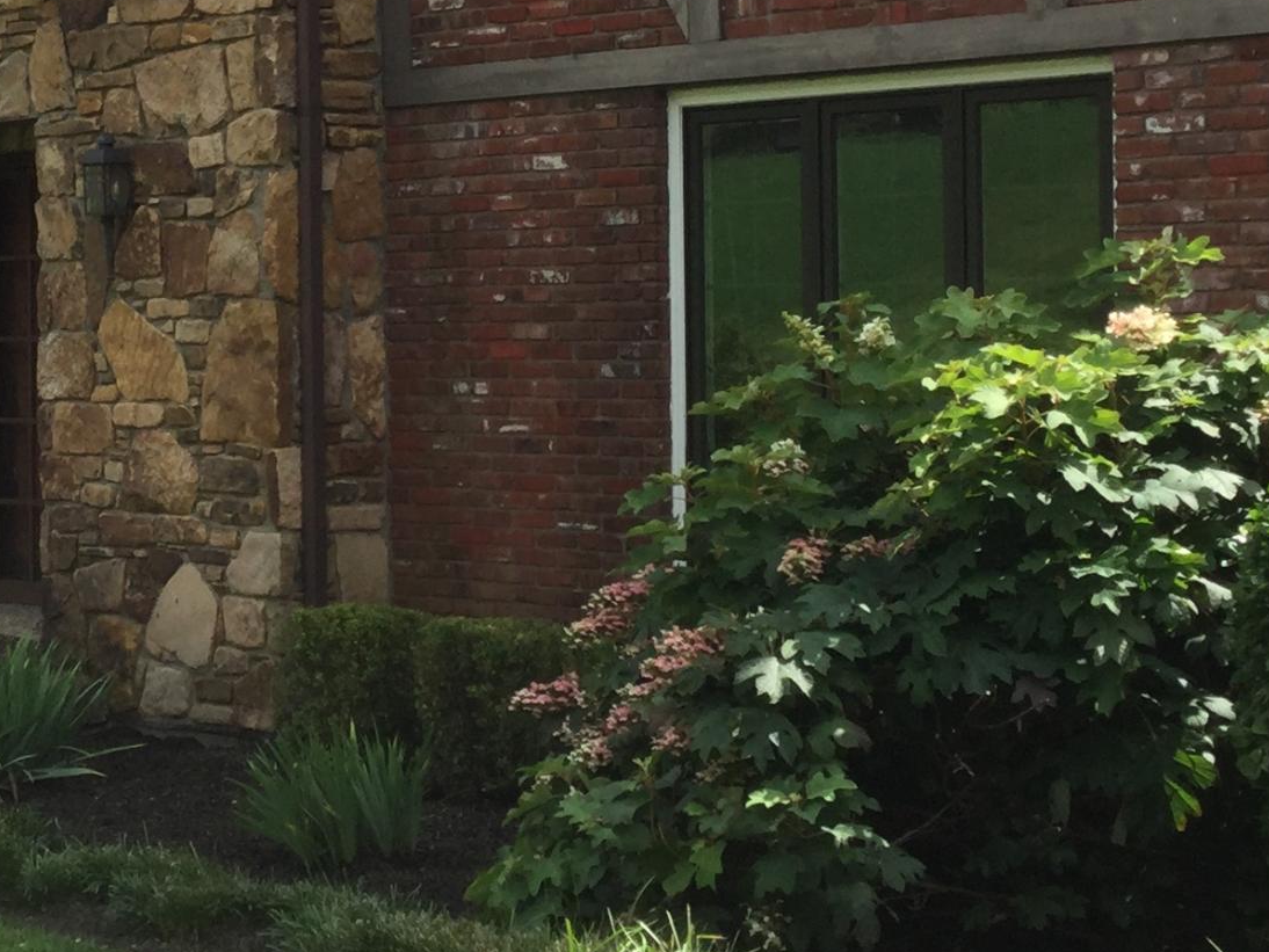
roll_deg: +1.1
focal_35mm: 85
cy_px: 285
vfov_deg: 17.3
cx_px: 353
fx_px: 3117
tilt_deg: -0.4
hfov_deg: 22.8
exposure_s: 1/708
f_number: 2.4
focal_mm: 3.3
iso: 25
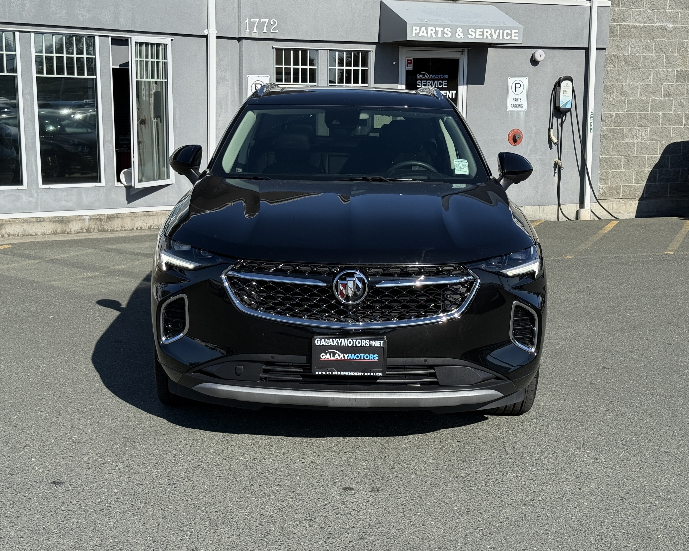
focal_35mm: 51
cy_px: 276
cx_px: 334
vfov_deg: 29.7
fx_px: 1040
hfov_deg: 36.7
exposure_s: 1/4878
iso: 64
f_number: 1.78
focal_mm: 6.76
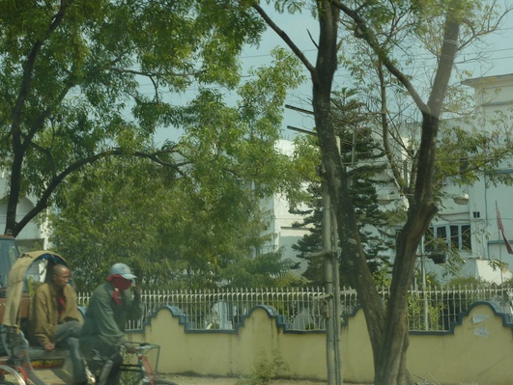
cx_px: 277
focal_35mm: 82
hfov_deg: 23.8
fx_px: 1216
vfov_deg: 18.0
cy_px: 187
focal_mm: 11
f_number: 4.5
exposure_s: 1/400
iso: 80
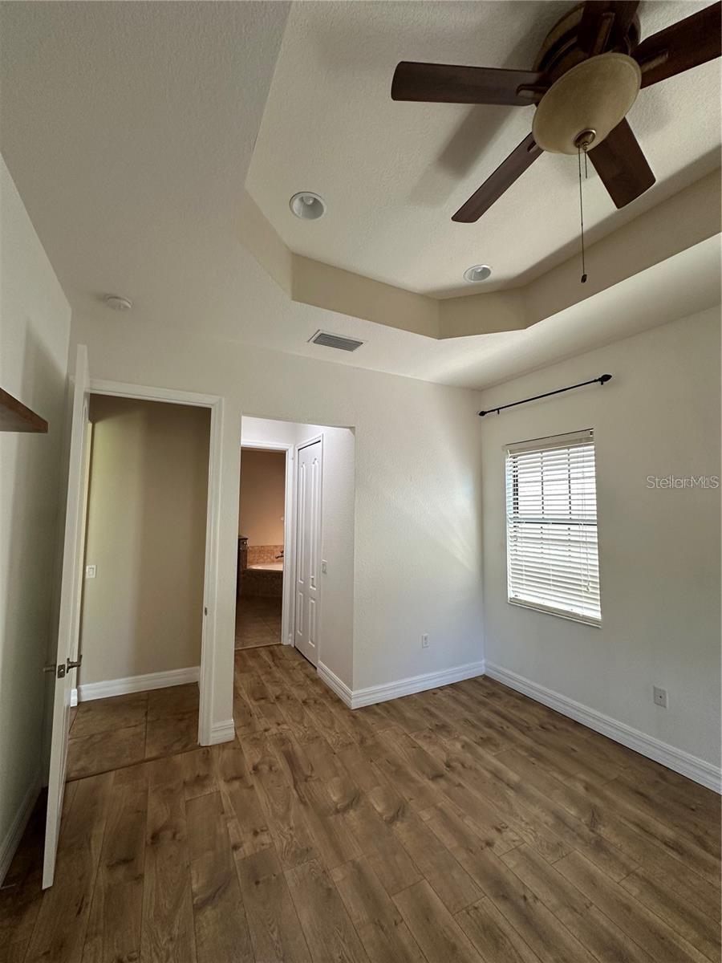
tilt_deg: +5.1
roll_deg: -0.9
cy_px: 482
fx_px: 389
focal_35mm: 14
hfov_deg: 85.7
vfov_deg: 102.1
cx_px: 361
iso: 160
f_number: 2.2
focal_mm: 2.22
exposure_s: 1/60
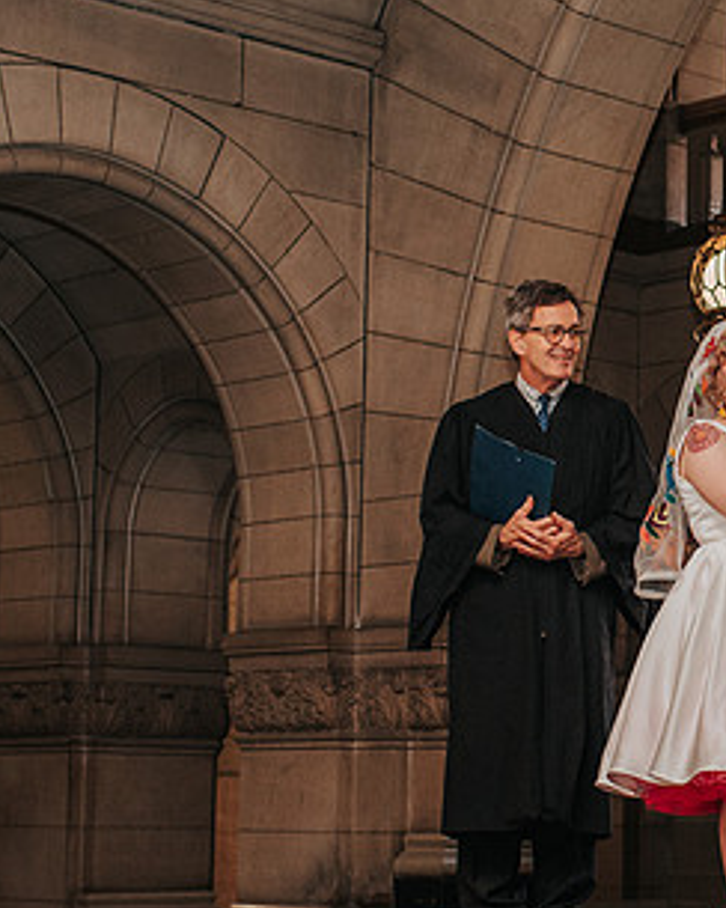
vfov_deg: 19.6
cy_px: 445
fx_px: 2632
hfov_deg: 15.3
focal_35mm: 98
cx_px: 804
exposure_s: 1/200
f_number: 3.2
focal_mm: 35
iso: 1000
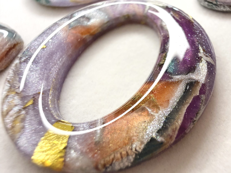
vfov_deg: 56.8
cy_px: 86
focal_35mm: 24
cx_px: 116
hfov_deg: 71.6
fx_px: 160
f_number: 2.2
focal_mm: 2.22
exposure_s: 1/120
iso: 100
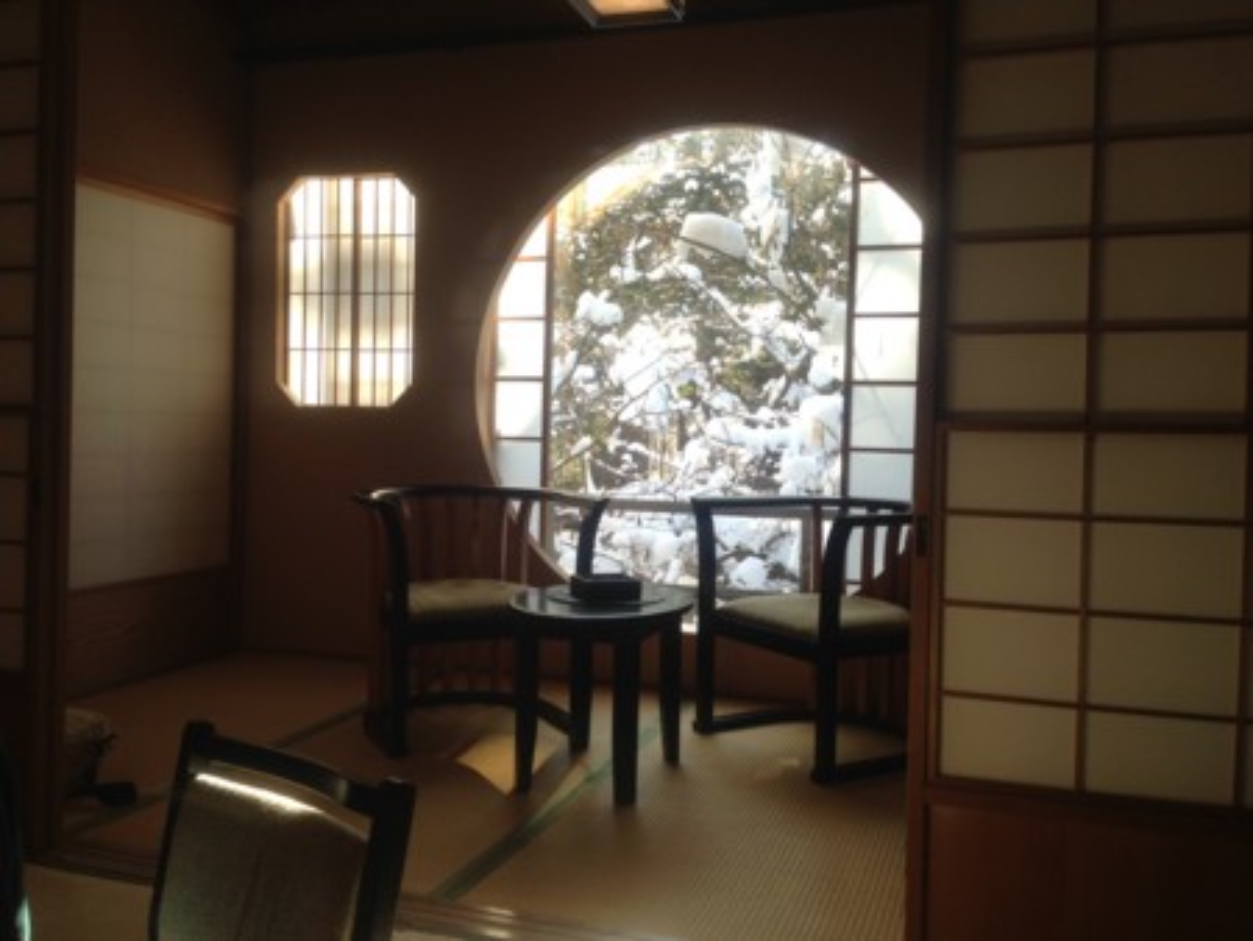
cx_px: 626
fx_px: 1195
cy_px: 470
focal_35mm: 33
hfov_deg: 55.3
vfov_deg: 43.0
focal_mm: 4.13
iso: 50
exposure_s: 1/134
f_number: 2.4
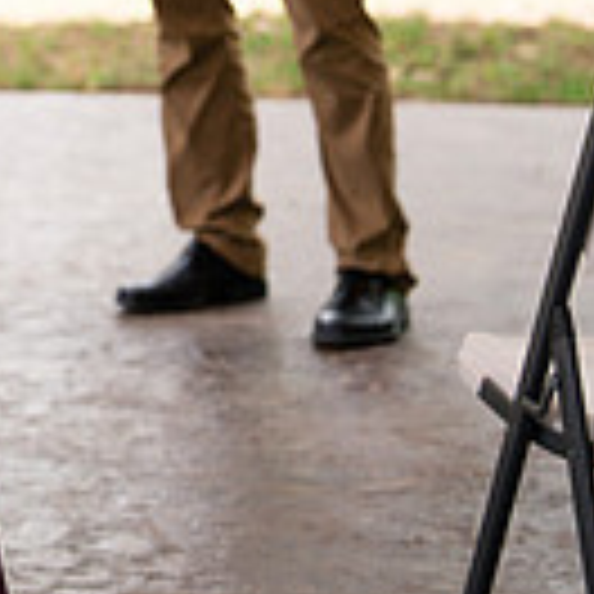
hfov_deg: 6.5
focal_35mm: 261
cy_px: -164
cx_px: -702
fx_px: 5067
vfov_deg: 6.7
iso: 160
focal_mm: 70
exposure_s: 1/250
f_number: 2.8
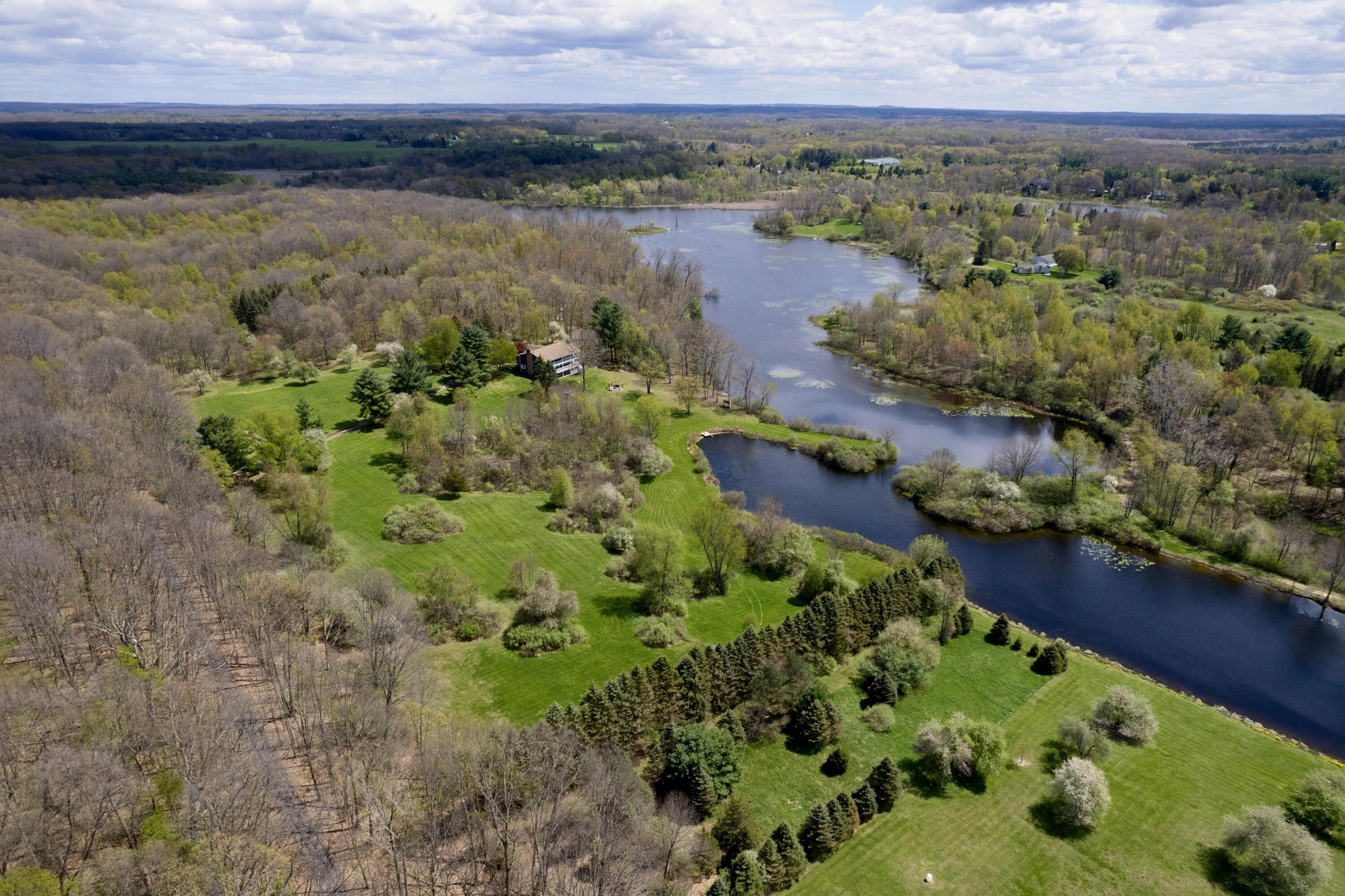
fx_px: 822
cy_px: 448
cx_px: 672
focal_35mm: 22
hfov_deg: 78.6
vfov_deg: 57.2
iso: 100
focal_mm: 8.38
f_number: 2.8
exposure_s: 1/200
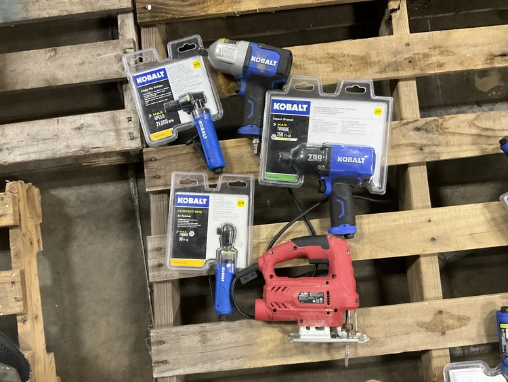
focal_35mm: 29
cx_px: 254
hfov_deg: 61.6
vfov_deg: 48.3
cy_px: 191
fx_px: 426
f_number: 1.8
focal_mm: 3
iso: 250
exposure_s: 1/40
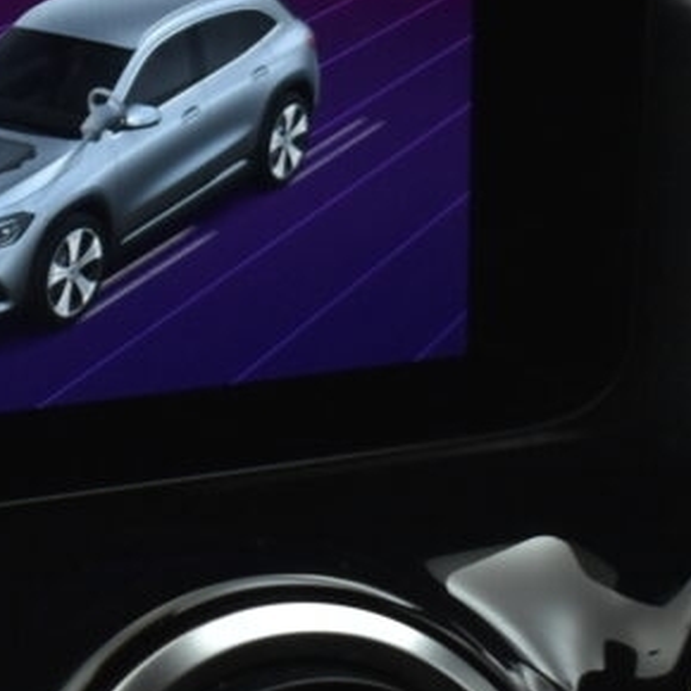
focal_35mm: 117
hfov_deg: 14.3
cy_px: 129
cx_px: -219
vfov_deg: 14.8
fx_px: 2642
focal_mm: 26
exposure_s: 1/160
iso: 1600
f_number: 4
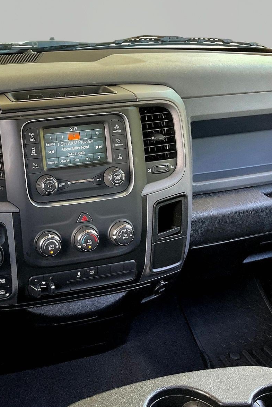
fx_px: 464
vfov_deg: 47.4
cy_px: 204
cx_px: -2
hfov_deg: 30.3
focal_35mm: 41
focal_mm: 3
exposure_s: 1/65
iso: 64
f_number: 1.8
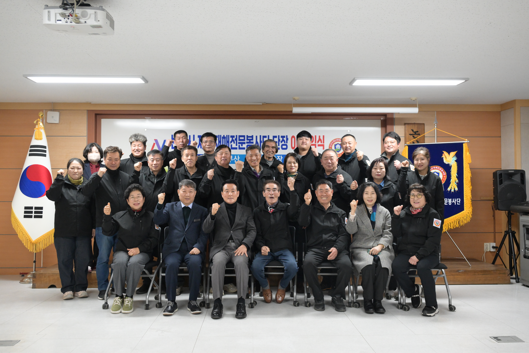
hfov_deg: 57.2
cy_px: 176
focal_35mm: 33
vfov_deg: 40.0
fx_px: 485
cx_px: 264
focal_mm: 33
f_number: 4
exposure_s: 1/200
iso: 4000
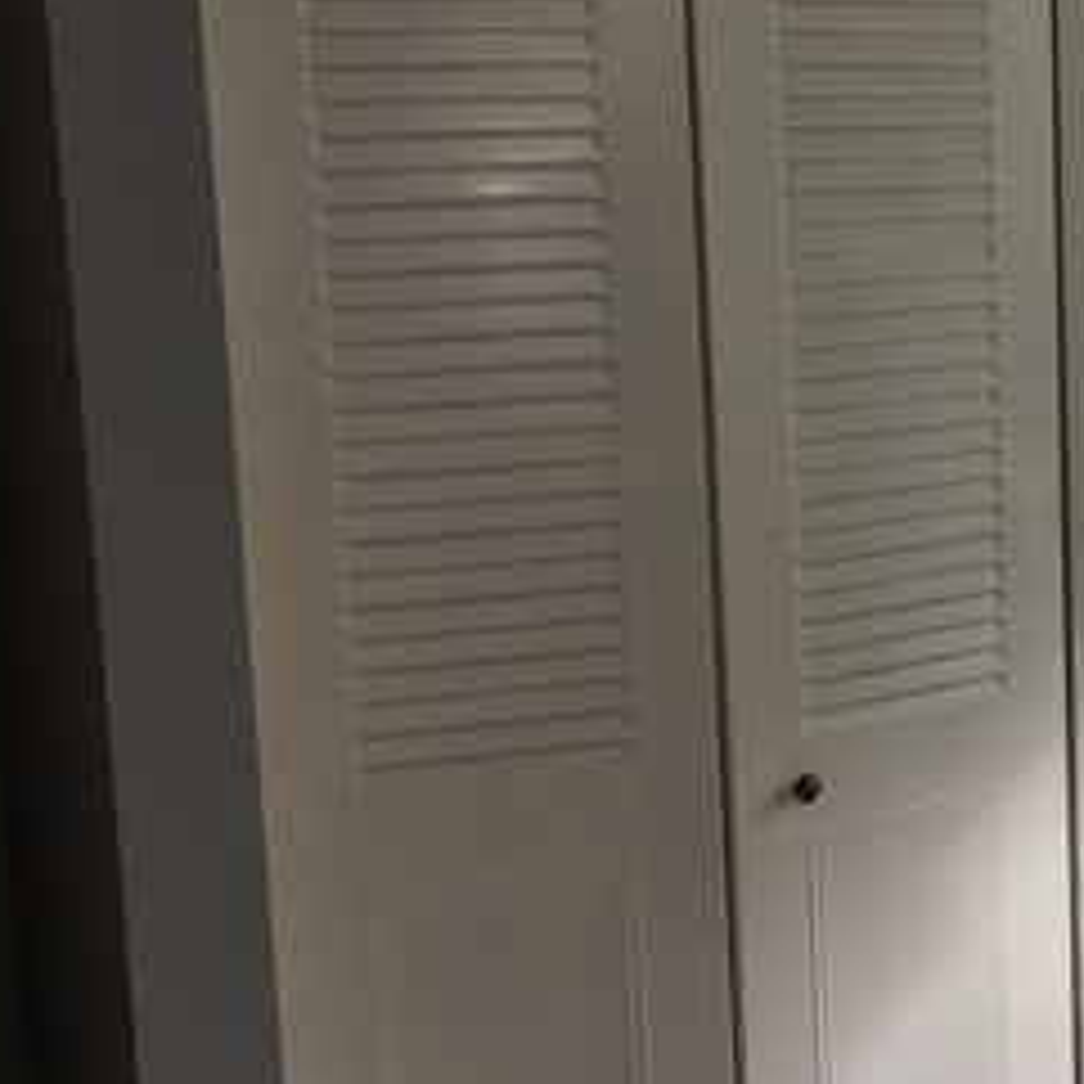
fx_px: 2409
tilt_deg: -9.5
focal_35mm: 68
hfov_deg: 24.5
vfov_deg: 25.4
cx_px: 1017
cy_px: 558
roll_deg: +1.7
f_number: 2.2
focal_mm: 4.15
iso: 25
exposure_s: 1/40
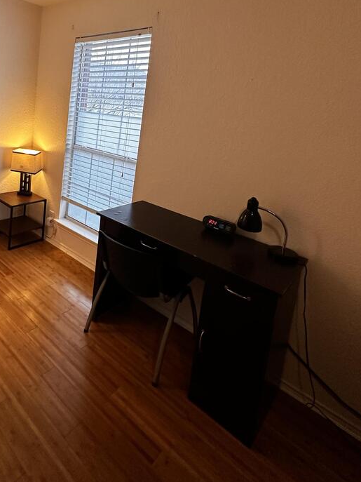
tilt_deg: -8.4
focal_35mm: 22
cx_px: 105
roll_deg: -5.4
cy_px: 147
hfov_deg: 58.9
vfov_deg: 73.2
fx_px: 306
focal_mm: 2.22
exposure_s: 1/120
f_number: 2.2
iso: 250
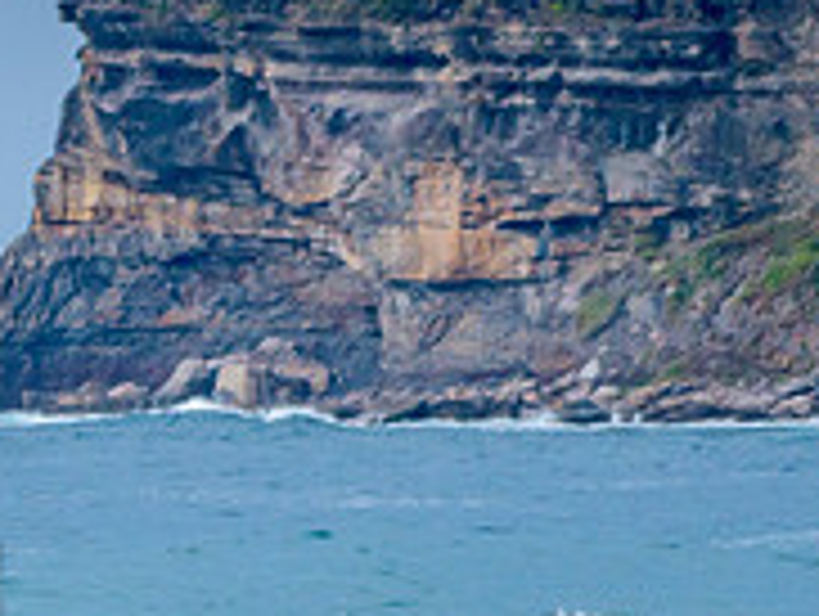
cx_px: -664
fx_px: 17744
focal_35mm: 749
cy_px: 628
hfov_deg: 2.6
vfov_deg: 2.0
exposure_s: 1/2000
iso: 450
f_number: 5.6
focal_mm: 200
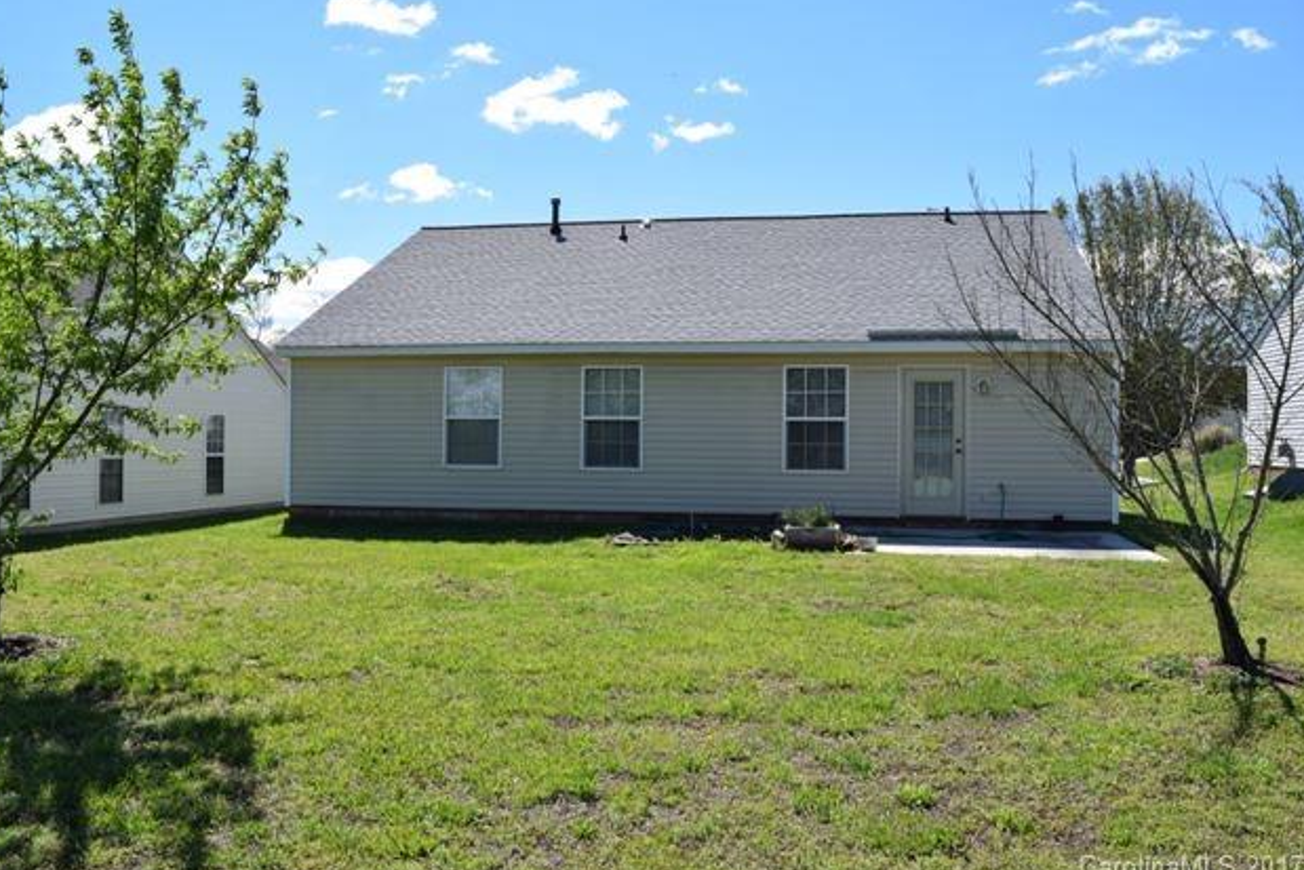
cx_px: 647
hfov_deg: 60.3
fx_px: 1123
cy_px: 437
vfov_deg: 42.3
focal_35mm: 31
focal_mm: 20
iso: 200
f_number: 10
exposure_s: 1/400
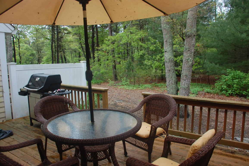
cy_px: 83
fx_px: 187
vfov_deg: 47.9
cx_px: 124
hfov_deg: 67.4
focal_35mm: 27
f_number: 5.6
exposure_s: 1/125
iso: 200
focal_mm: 18
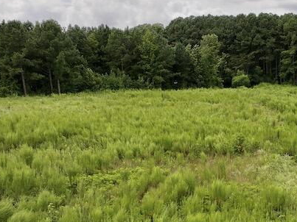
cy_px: 226
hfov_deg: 30.2
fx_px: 523
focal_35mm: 61
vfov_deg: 23.0
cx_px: 272
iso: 250
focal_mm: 12.29
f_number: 2.8
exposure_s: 1/200
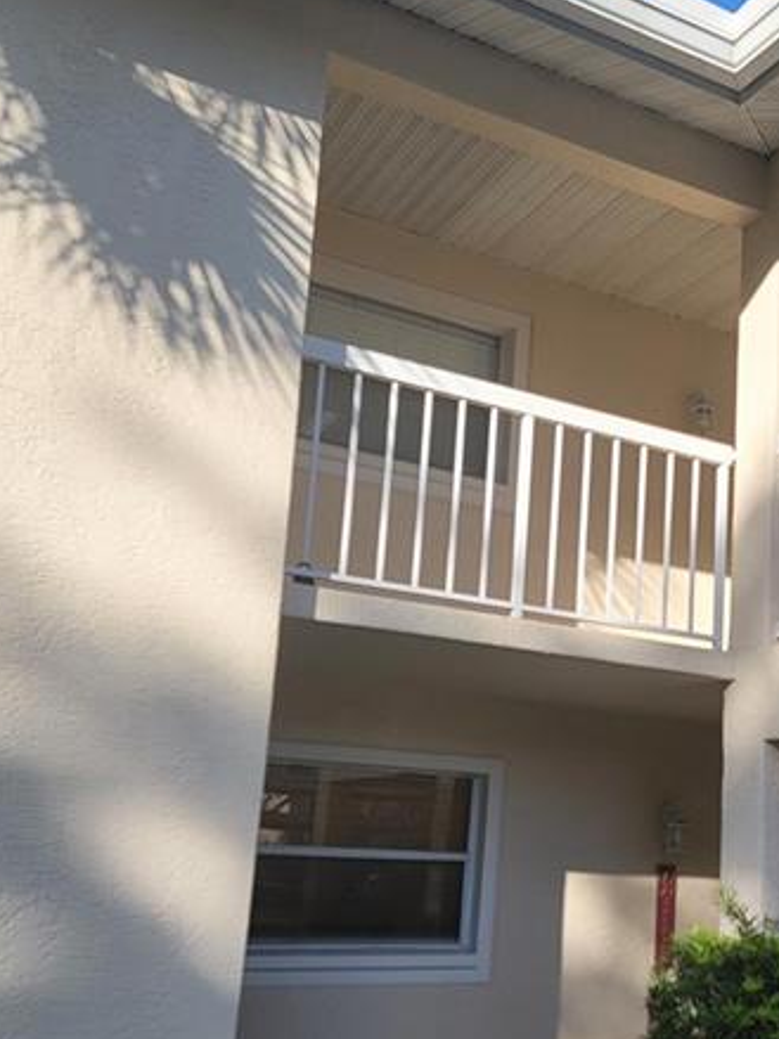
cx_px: 644
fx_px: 1261
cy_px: 653
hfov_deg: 33.2
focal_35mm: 42
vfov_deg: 44.4
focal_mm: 6.7
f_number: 1.8
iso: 16
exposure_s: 1/408
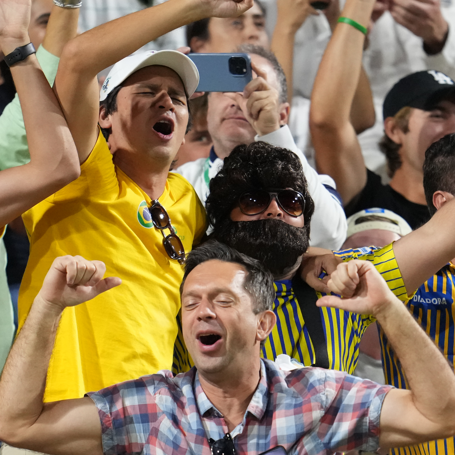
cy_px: 386
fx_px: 15139
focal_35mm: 1018
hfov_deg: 1.7
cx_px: 213
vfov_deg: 1.7
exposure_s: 1/1000
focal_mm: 400
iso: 5000
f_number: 2.8
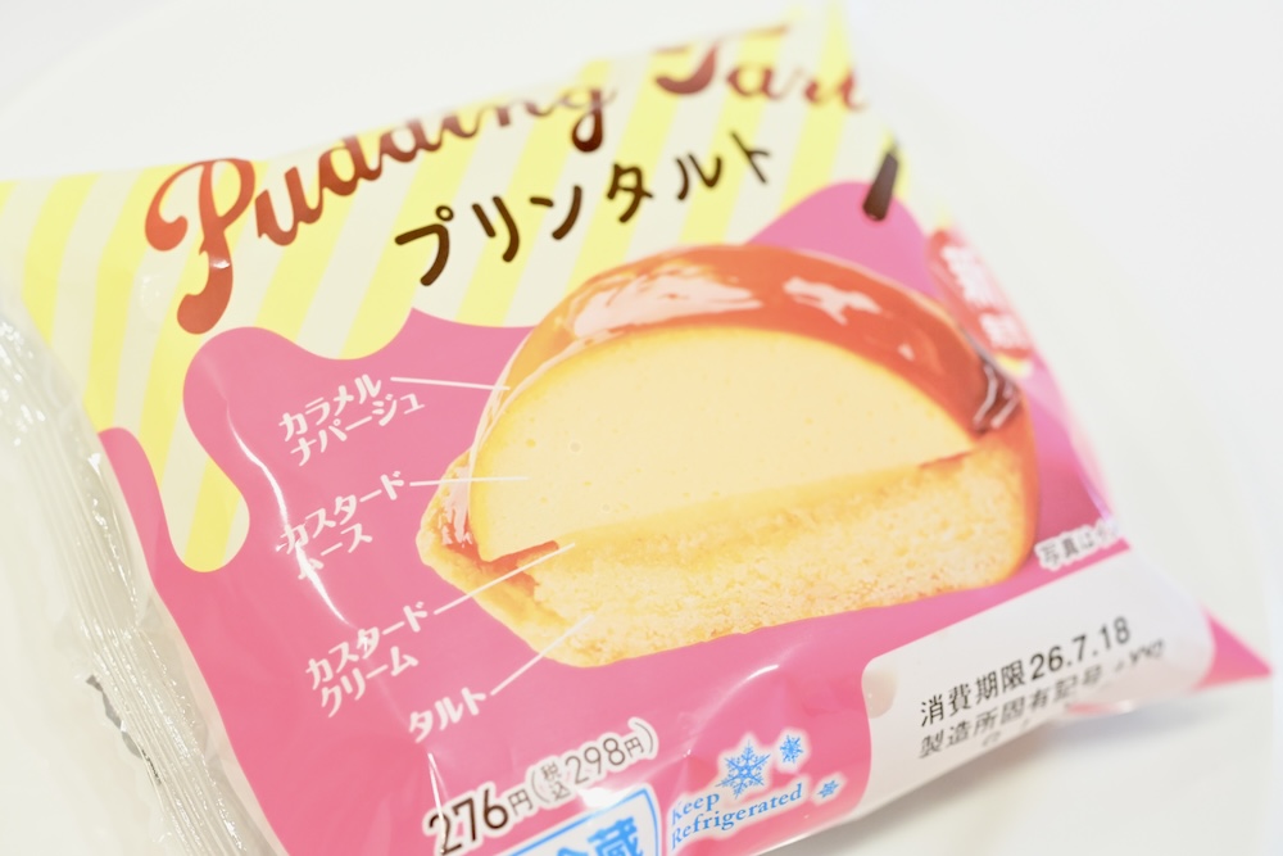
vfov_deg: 22.6
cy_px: 428
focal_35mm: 60
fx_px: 2138
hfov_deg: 33.4
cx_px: 642
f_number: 5.6
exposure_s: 1/125
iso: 6400
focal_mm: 60
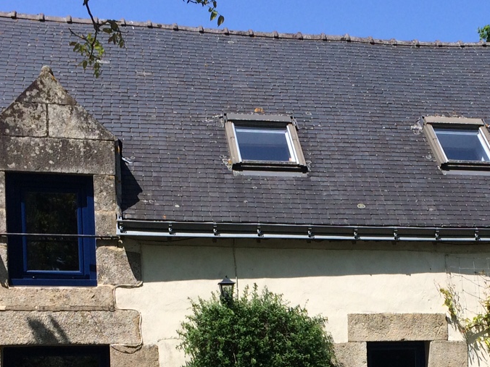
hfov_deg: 27.3
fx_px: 991
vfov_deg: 20.0
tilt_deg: -2.7
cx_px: 386
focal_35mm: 70
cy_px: 408
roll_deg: +1.3
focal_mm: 4.15
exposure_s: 1/1866
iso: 32
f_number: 2.2
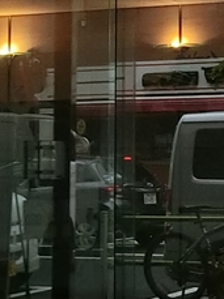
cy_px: 82
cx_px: 313
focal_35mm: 133
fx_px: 1151
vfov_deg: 14.8
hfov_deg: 10.8
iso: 125
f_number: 2.7
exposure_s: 1/125
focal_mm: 4.06
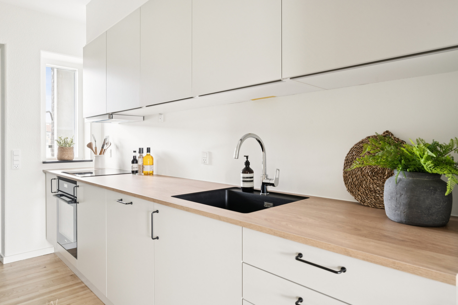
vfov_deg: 57.2
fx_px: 280
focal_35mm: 22
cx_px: 229
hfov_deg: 78.6
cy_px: 152
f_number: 9
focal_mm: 22
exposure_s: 1/3.33
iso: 640
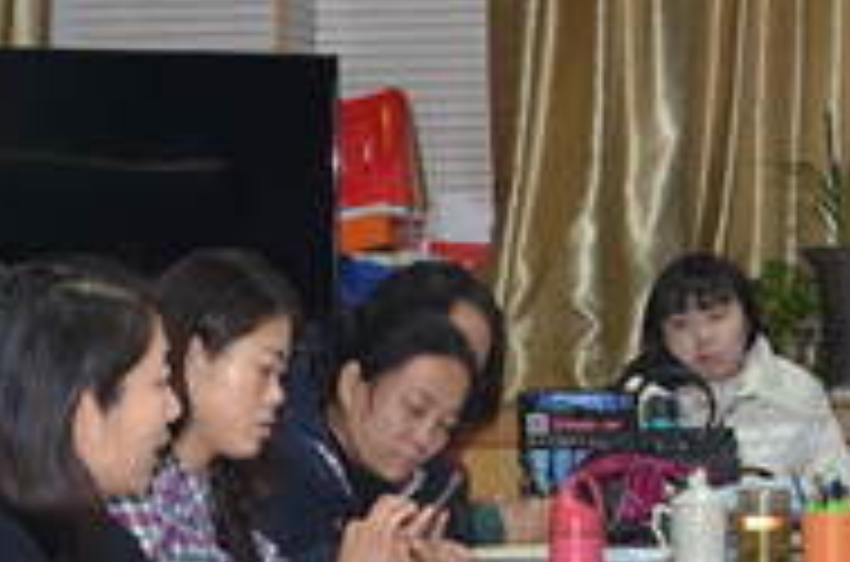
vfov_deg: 9.0
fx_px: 3580
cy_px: 137
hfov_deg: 13.5
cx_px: 666
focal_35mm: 152
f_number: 5.6
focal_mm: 24
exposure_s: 1/60
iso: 1600
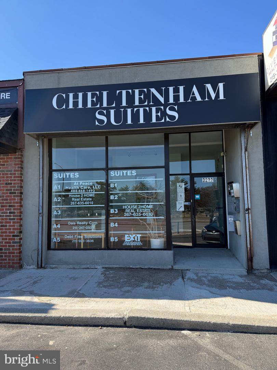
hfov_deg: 56.8
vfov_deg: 71.6
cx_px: 138
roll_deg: -0.3
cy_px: 185
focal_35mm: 24
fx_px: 256
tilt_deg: +3.2
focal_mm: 6.76
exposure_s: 1/1949
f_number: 1.78
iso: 80
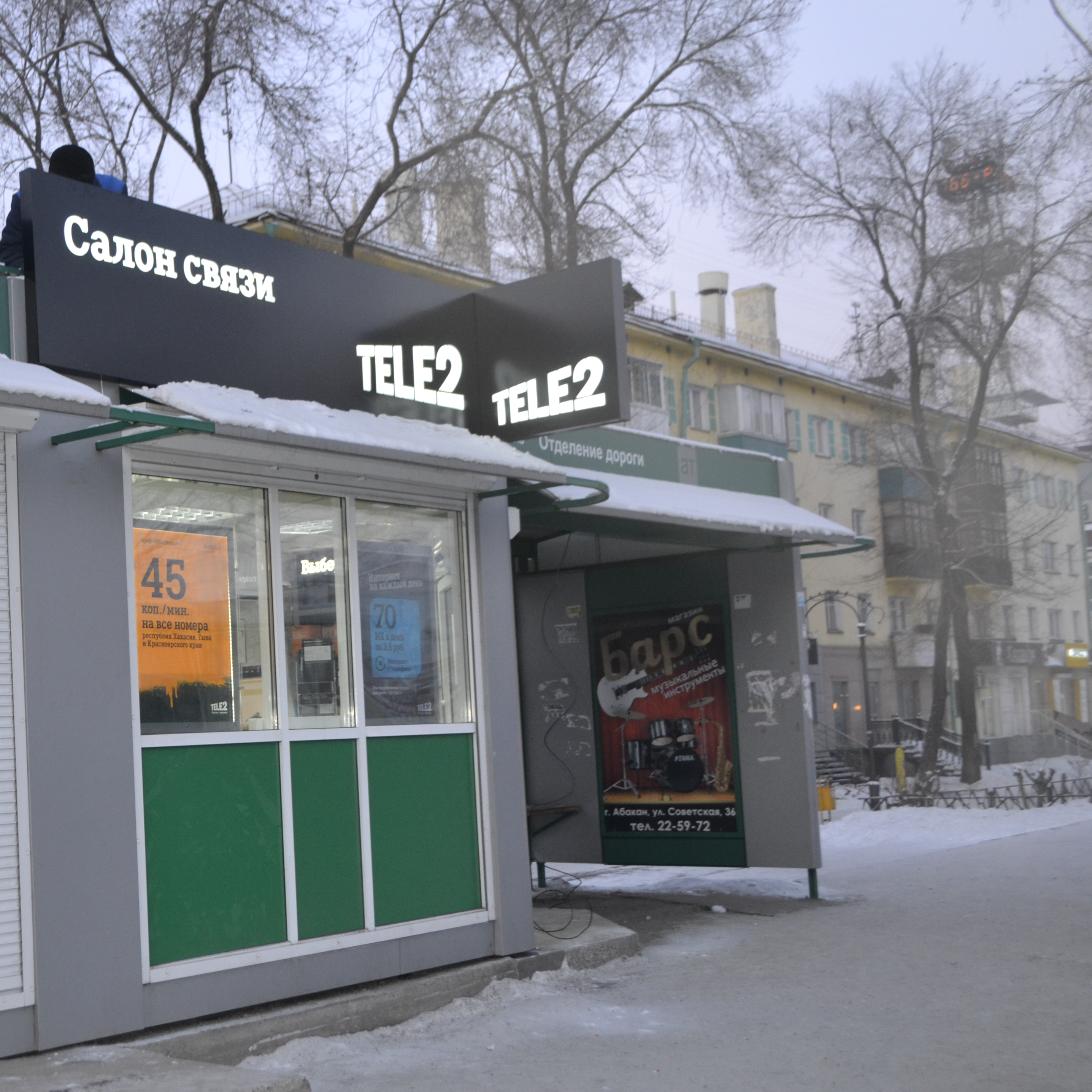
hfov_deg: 36.3
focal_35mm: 45
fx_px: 1606
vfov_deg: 37.5
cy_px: 576
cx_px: 225
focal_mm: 22
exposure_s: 1/60
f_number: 4
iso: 800
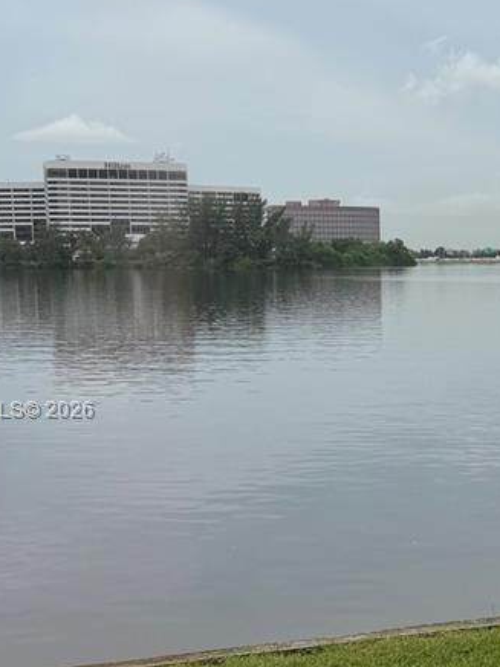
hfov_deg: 21.5
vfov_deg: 29.3
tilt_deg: -4.8
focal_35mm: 66
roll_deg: +0.5
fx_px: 1271
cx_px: 498
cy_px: 412
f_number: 1.78
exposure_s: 1/4405
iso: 80
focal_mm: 6.76
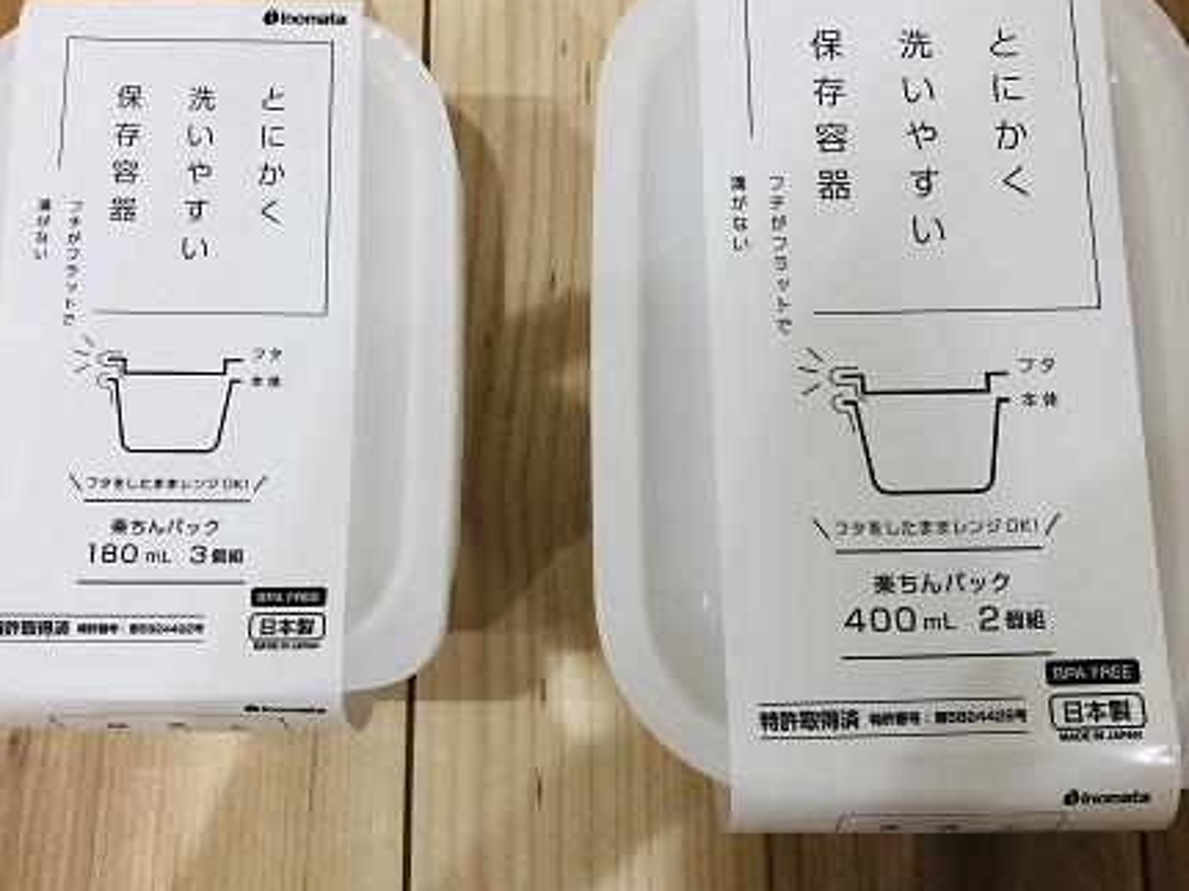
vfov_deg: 36.7
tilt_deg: -78.8
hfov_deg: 47.9
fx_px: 1339
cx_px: 604
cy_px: 372
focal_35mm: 39
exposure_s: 1/33
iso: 32
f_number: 1.8
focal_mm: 3.99
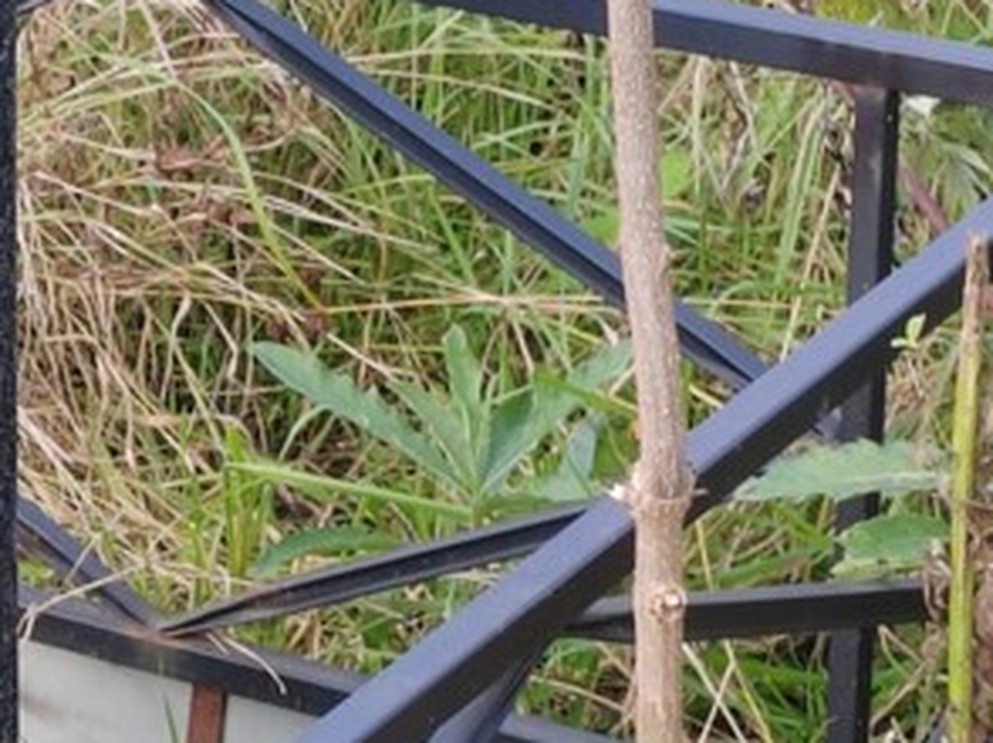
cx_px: -199
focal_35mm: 207
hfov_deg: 9.4
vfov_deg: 7.2
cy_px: 426
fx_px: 5933
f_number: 1.9
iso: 100
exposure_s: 1/150
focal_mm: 5.52
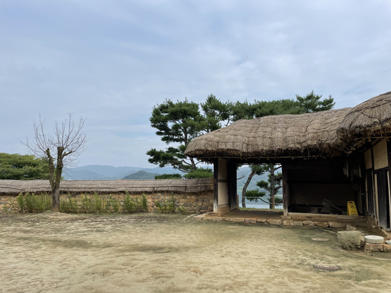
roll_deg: -0.1
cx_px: 196
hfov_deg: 67.3
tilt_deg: +8.2
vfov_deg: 53.1
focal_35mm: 26
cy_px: 146
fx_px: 294
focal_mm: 4.2
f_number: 1.6
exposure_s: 1/2817
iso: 32
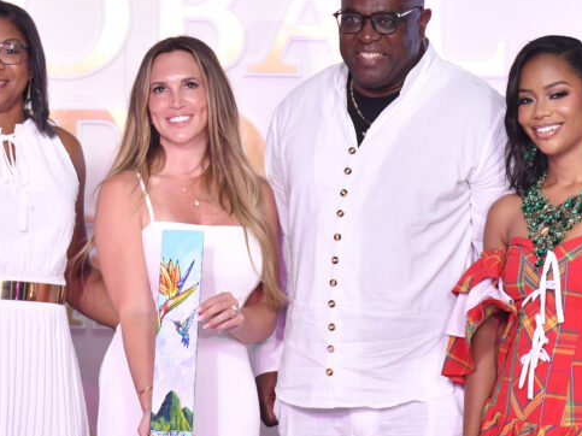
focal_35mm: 251
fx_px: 4219
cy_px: 242
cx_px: 102
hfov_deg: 7.9
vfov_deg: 5.9
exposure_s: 1/250
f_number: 2.8
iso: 640
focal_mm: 105
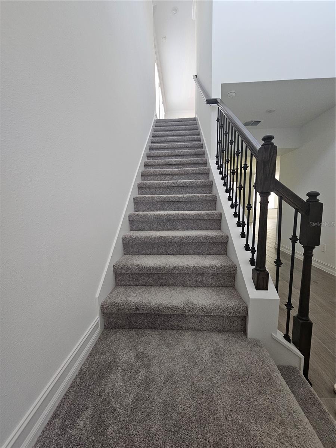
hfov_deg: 89.9
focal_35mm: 13
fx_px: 168
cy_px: 224
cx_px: 168
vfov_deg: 106.2
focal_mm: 2.2
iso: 250
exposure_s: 1/77
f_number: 2.2
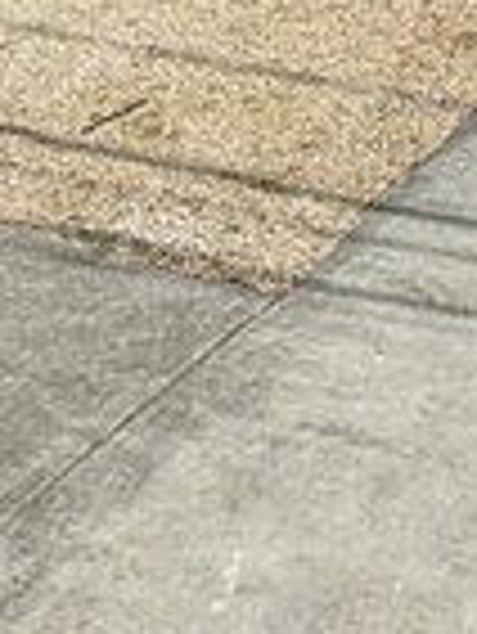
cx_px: 432
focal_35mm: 116
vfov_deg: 13.3
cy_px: -807
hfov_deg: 12.7
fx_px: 2128
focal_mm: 6.76
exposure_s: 1/7353
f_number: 1.78
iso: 80
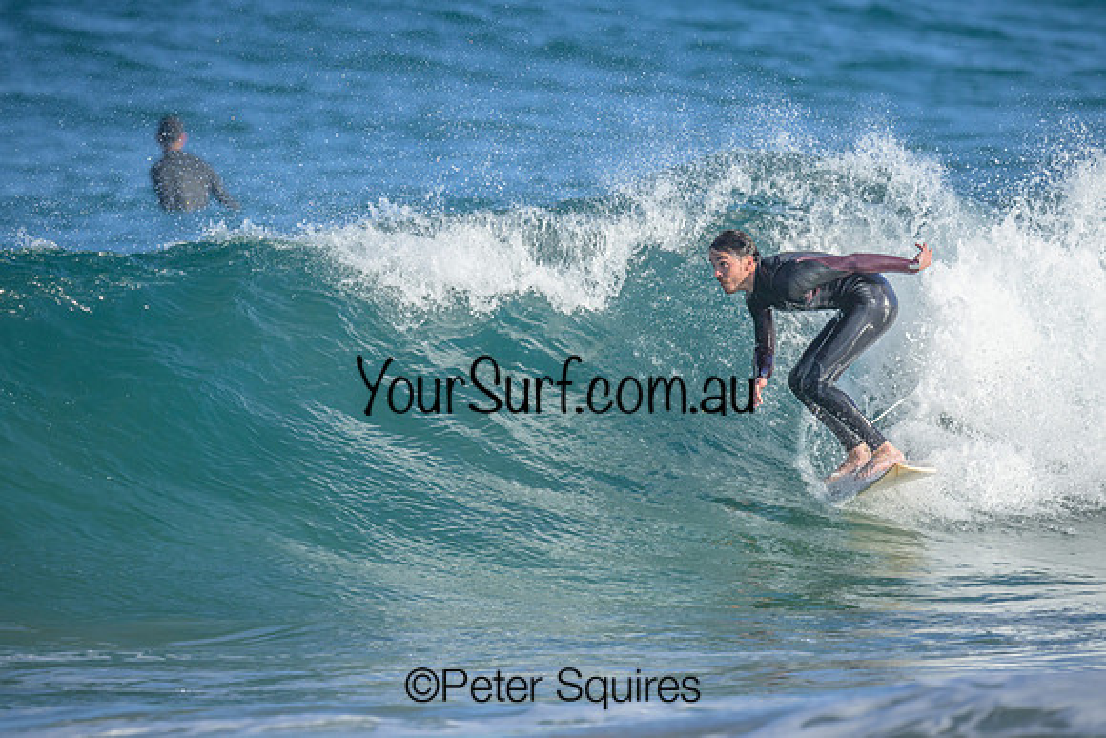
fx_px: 30124
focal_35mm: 980
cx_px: 521
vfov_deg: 1.4
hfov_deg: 2.1
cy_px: 318
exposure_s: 1/2000
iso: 500
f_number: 6.3
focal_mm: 800
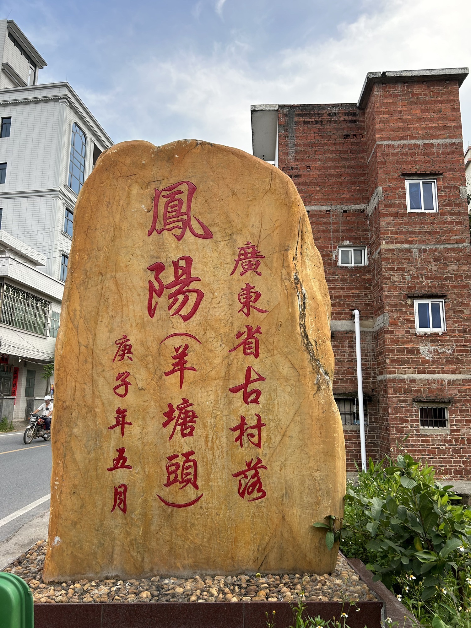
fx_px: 472
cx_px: 236
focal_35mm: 26
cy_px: 314
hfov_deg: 53.1
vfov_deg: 67.3
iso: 50
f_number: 1.5
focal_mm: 5.7
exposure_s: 1/513
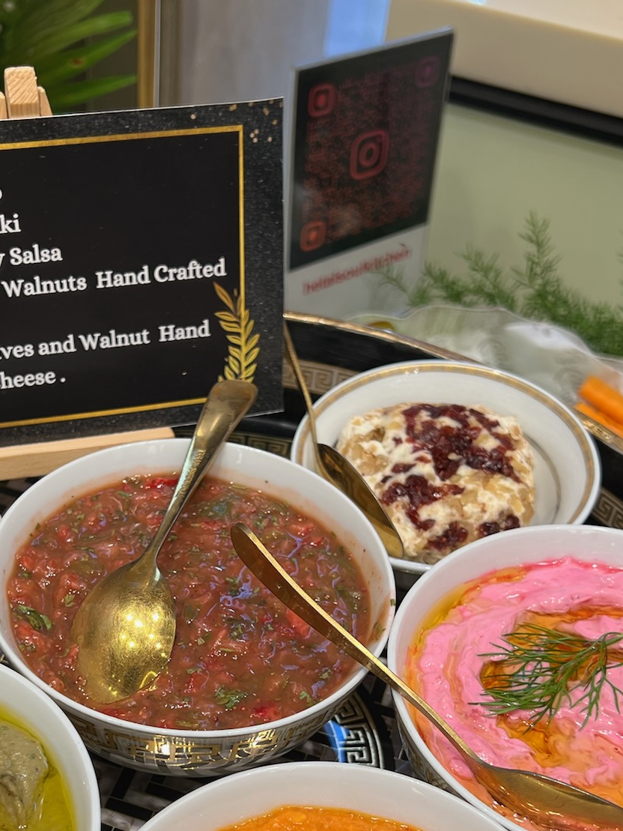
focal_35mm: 48
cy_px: 579
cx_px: 225
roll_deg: -2.7
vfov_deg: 39.0
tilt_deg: -44.8
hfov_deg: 30.1
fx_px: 1152
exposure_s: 1/111
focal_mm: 5.7
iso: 32
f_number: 1.5
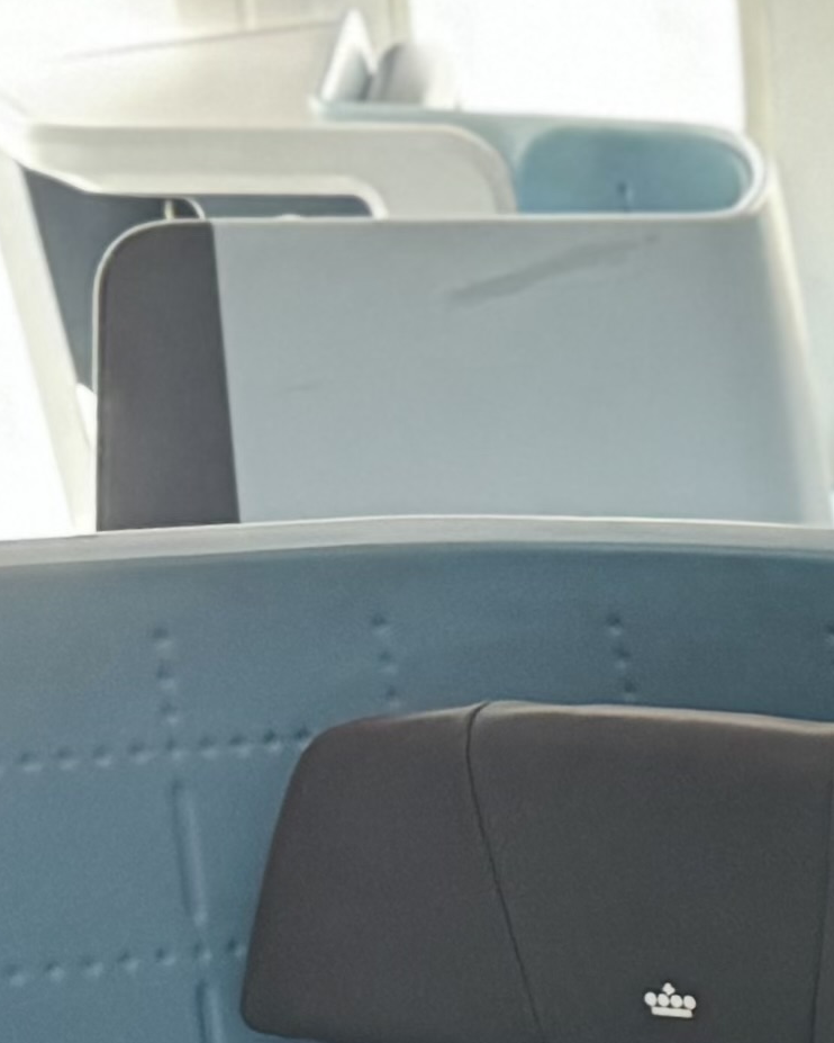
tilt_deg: -27.3
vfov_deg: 13.2
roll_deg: +2.3
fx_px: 4102
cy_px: 1796
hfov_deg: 9.4
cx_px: 2396
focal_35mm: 133
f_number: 1.78
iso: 250
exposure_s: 1/55
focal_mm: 6.76
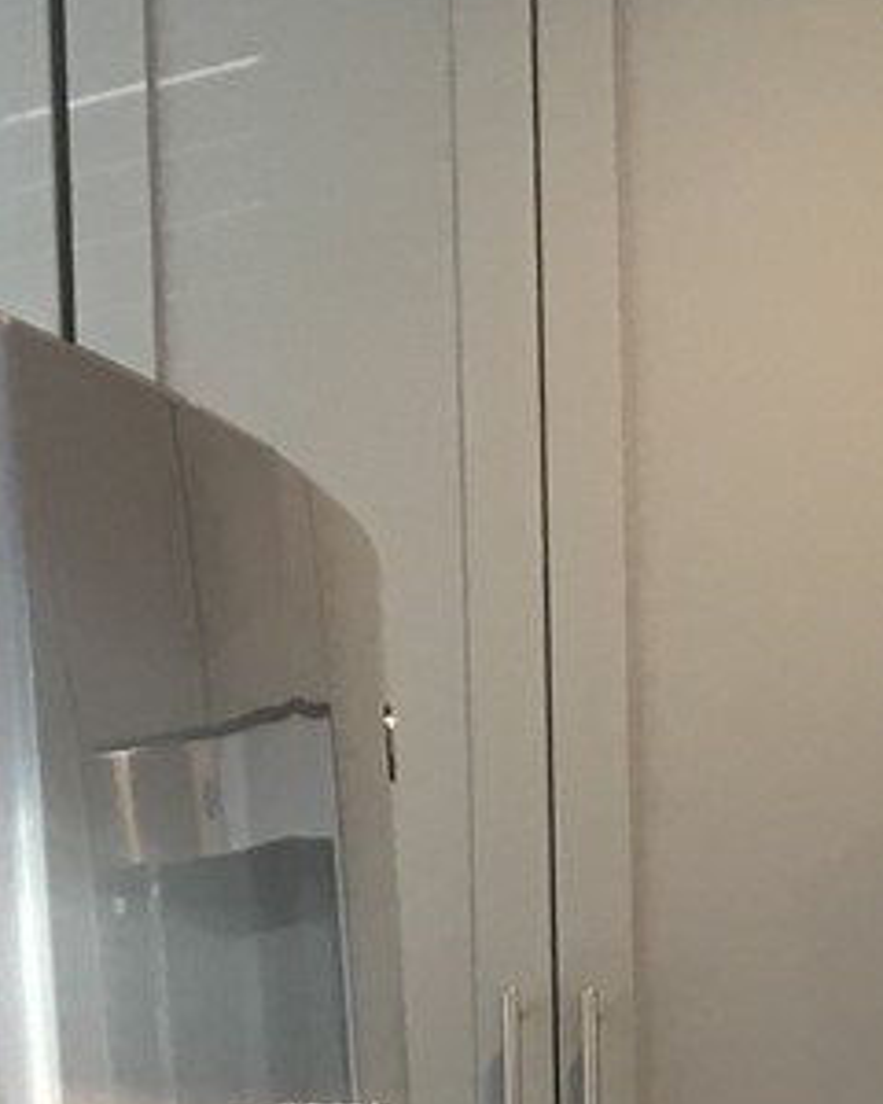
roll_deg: -1.7
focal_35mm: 151
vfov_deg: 12.1
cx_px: 1935
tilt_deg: -8.0
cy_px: 1708
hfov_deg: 9.4
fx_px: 4933
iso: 50
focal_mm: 4.15
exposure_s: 1/30
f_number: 2.2
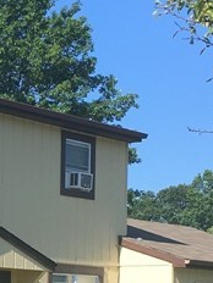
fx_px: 1050
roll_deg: -2.7
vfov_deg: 14.9
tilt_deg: +2.1
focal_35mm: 128
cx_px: -116
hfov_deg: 11.1
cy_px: 328
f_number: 2.2
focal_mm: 4.15
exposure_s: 1/950
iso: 25
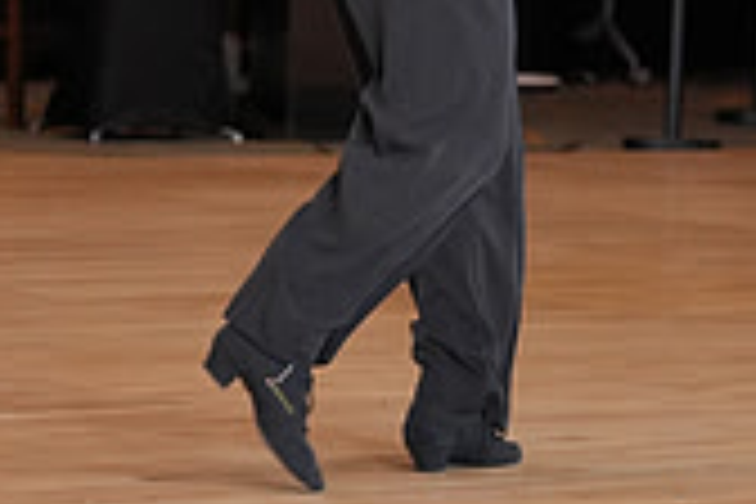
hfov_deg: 8.5
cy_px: -286
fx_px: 5061
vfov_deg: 5.6
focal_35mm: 241
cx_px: 454
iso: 2000
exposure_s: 1/500
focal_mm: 70
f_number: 3.2
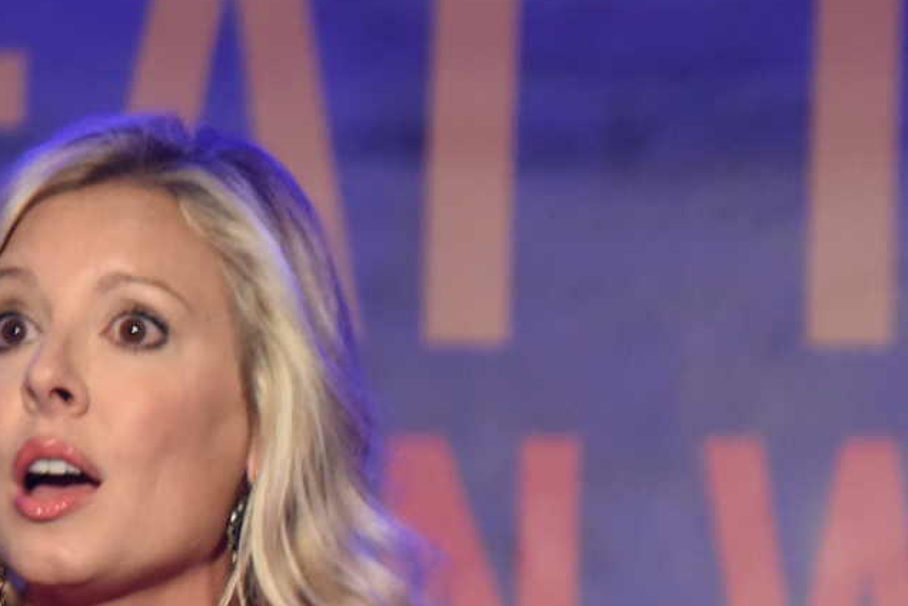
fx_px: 15266
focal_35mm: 605
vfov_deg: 2.3
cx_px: 841
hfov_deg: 3.4
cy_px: 883
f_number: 4
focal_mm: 160
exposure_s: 1/160
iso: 3200
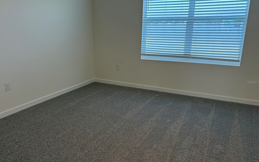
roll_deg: -1.2
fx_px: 212
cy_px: 82
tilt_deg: -14.0
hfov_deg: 62.7
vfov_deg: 41.8
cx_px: 112
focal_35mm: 30
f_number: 1.78
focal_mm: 6.76
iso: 200
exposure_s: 1/228
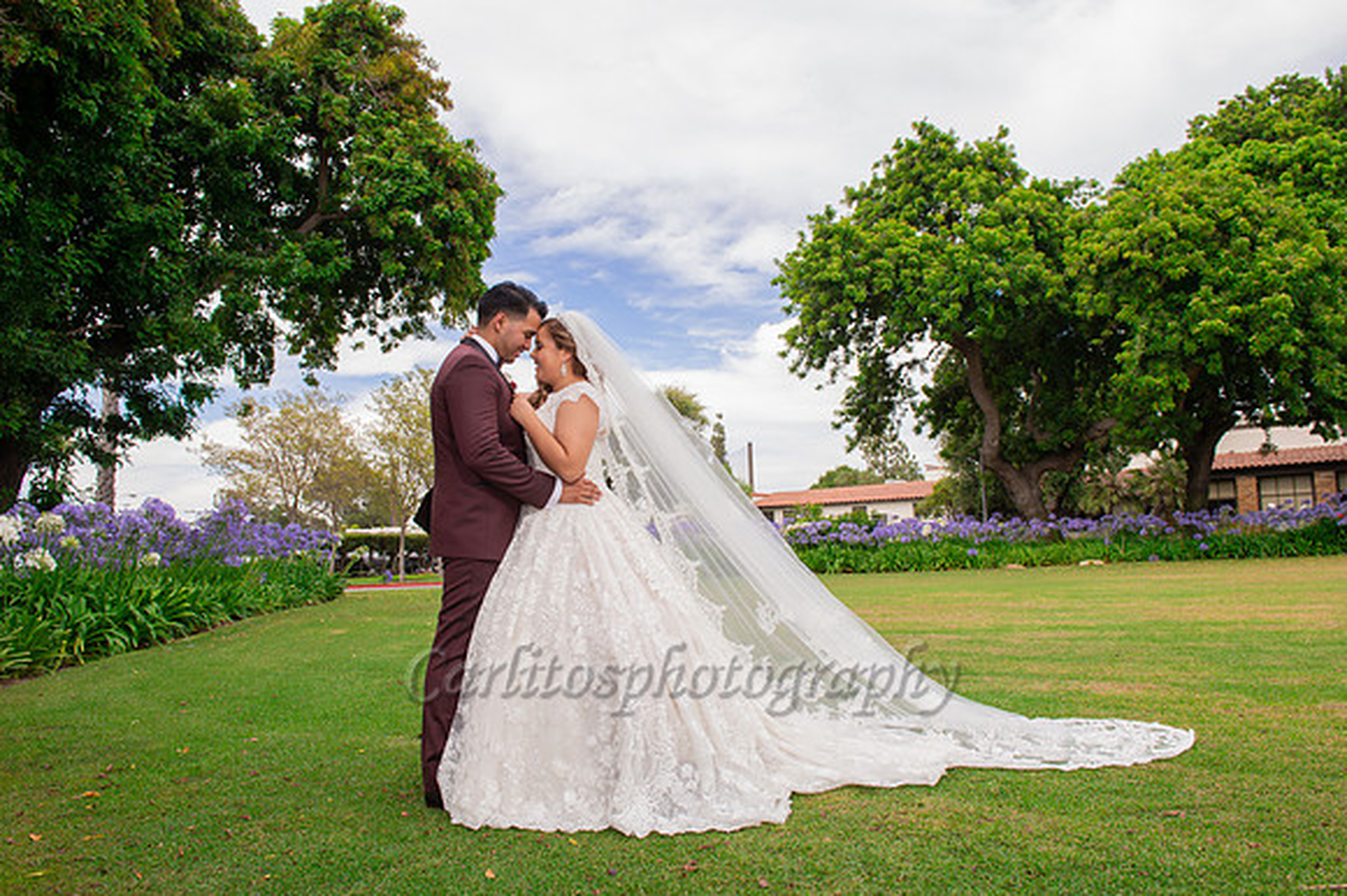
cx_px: 674
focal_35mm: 24
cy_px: 448
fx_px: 897
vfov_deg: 53.1
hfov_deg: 73.8
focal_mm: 24
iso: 400
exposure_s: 1/250
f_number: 8
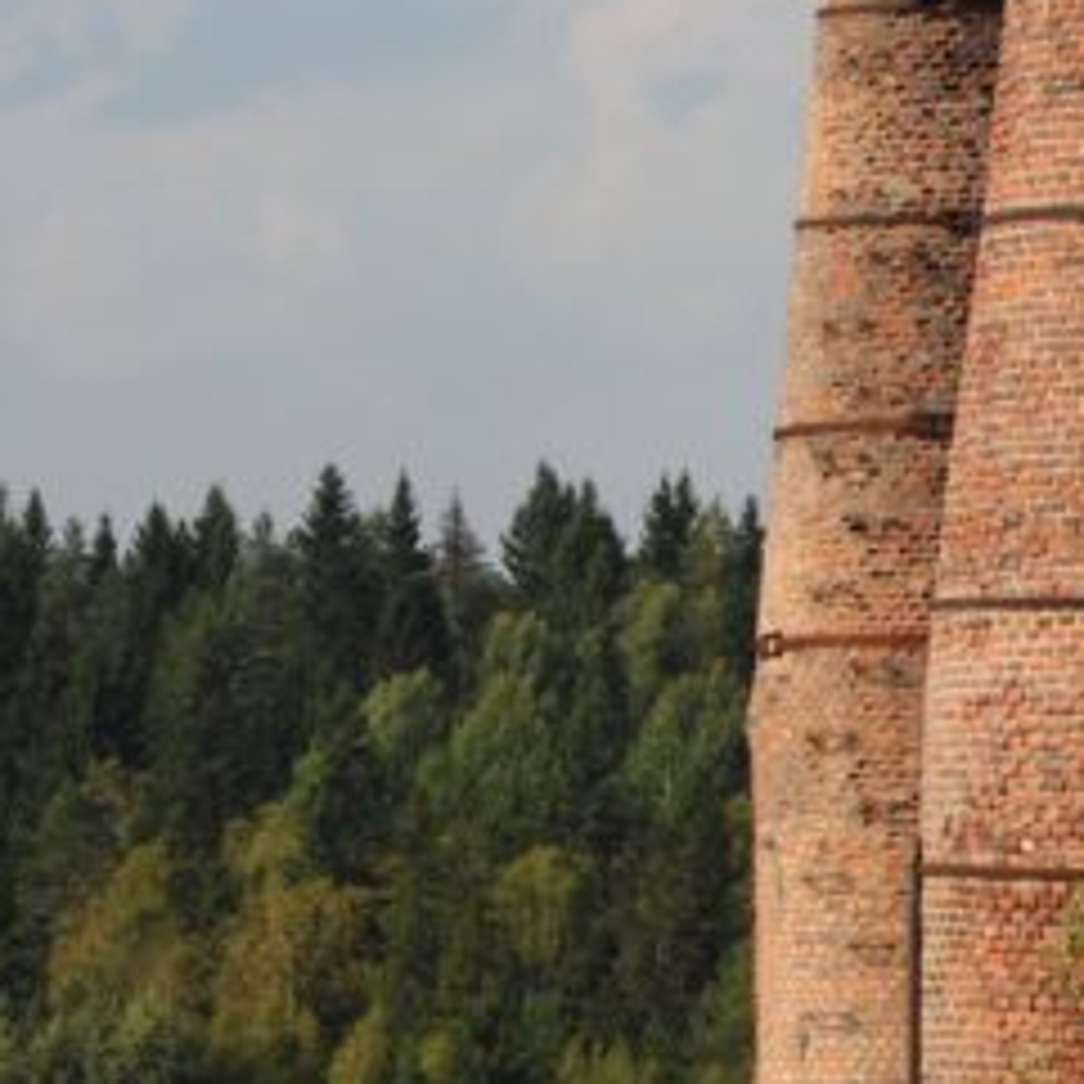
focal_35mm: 253
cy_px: 657
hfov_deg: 6.9
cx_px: 376
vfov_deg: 6.9
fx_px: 8964
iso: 200
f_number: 5
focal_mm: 70
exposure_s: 1/2000
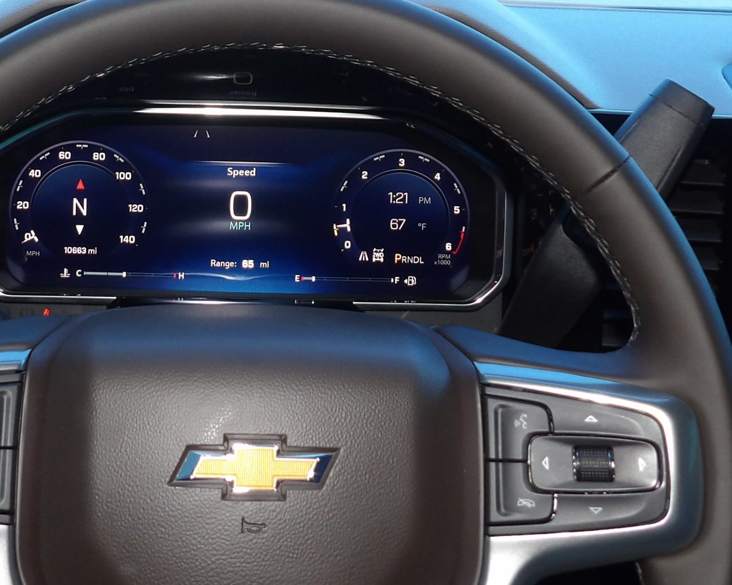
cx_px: 253
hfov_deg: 35.7
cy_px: 110
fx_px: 1126
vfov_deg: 28.5
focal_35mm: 52
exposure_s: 1/33
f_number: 3.2
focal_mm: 4.3
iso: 135
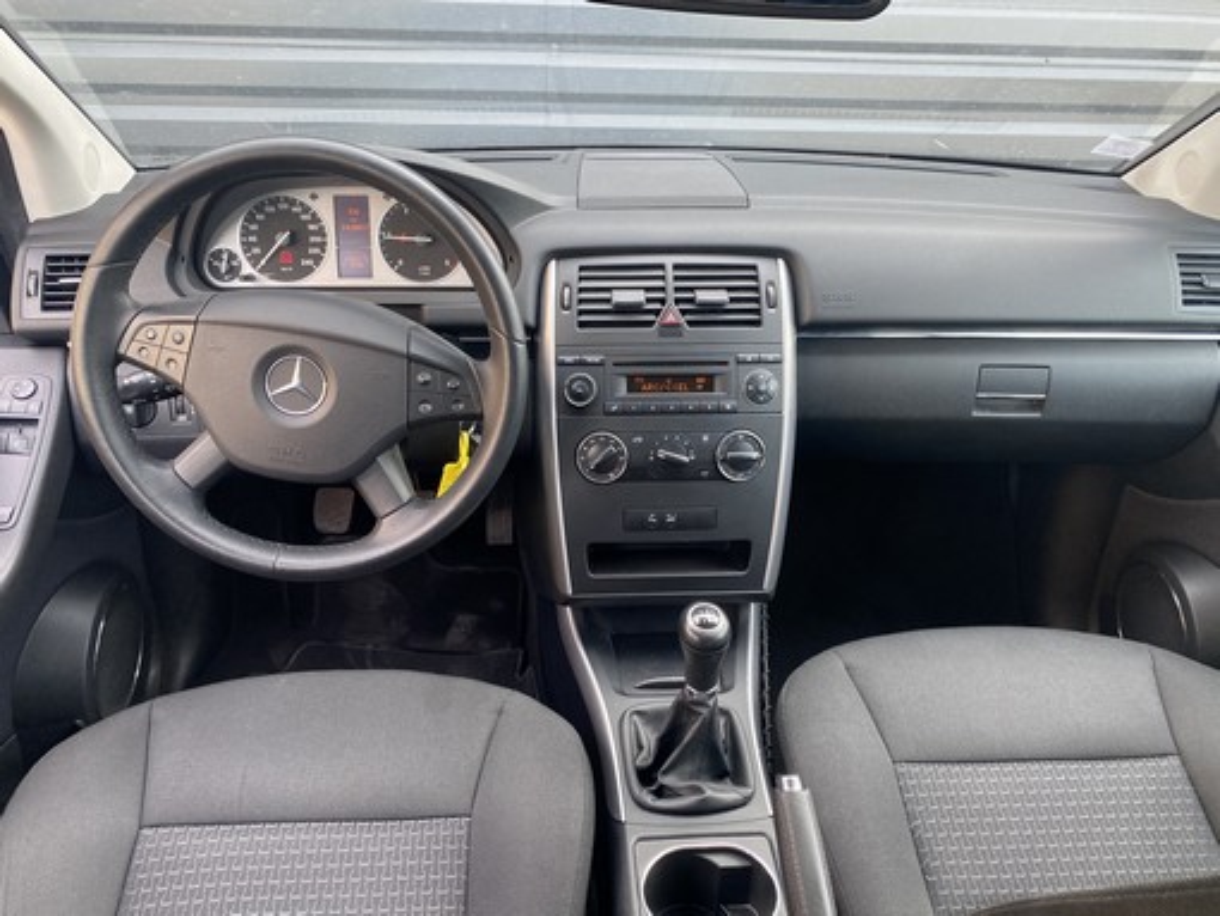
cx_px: 610
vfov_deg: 53.1
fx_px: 917
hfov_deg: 67.3
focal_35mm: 26
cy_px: 458
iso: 125
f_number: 1.8
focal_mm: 4.25
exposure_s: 1/121
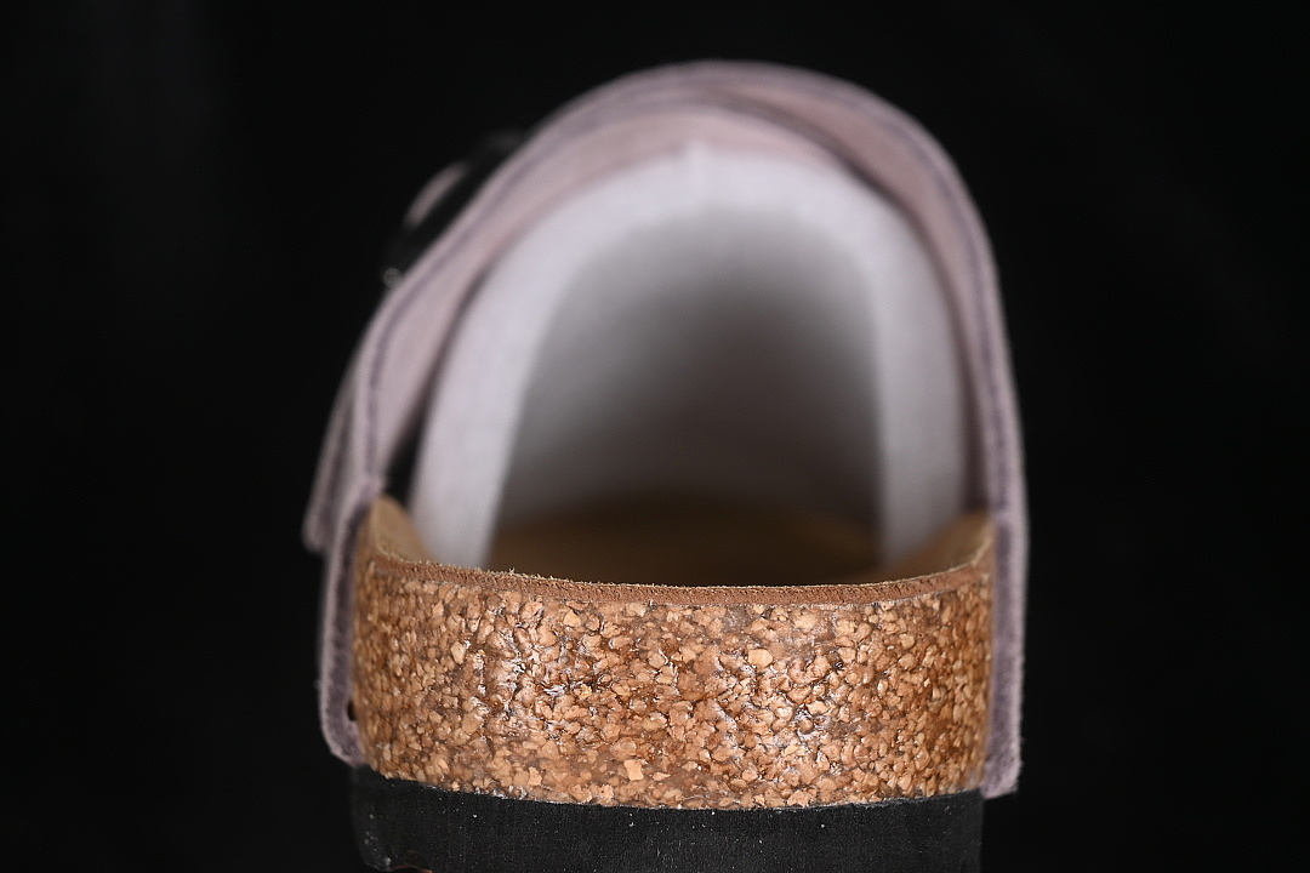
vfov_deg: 18.2
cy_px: 436
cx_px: 655
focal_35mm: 75
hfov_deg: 27.0
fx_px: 2729
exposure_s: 1/60
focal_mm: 50
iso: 160
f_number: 7.1
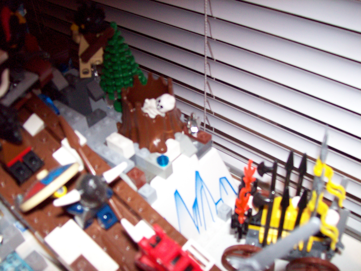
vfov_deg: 39.6
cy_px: 136
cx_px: 180
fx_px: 375
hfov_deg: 51.4
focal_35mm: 36
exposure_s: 1/64
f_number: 2.7
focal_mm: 6
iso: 140
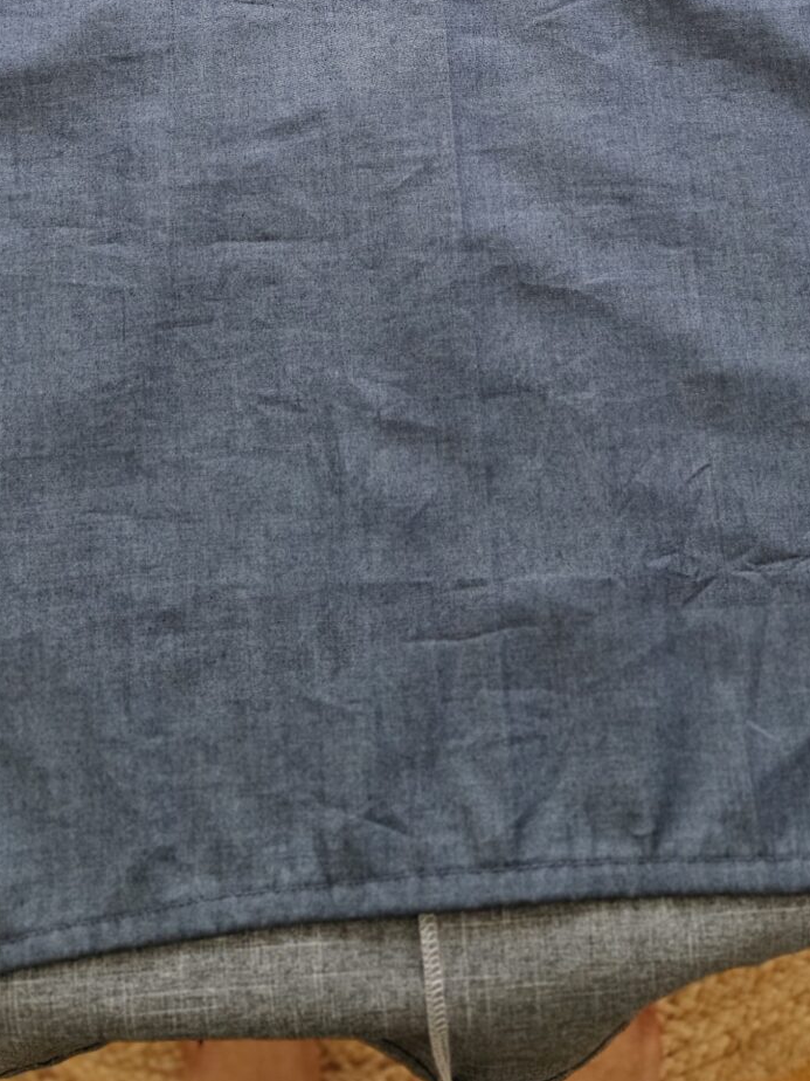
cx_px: 387
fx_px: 1591
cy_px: -90
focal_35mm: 51
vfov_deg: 33.1
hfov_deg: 28.6
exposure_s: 1/120
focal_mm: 5.4
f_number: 1.8
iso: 500
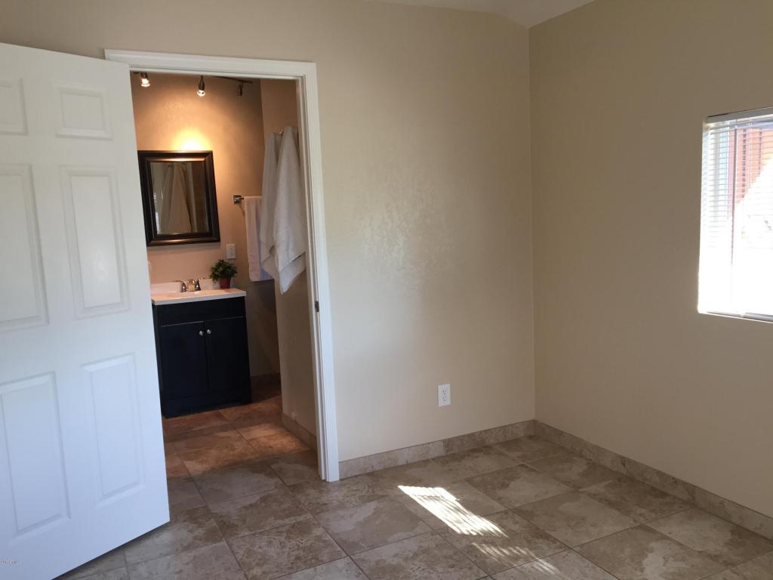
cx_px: 386
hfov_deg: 61.7
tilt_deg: -6.6
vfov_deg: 48.2
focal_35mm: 29
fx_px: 648
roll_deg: +2.1
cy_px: 290
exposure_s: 1/30
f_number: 2.2
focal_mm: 4.15
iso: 32
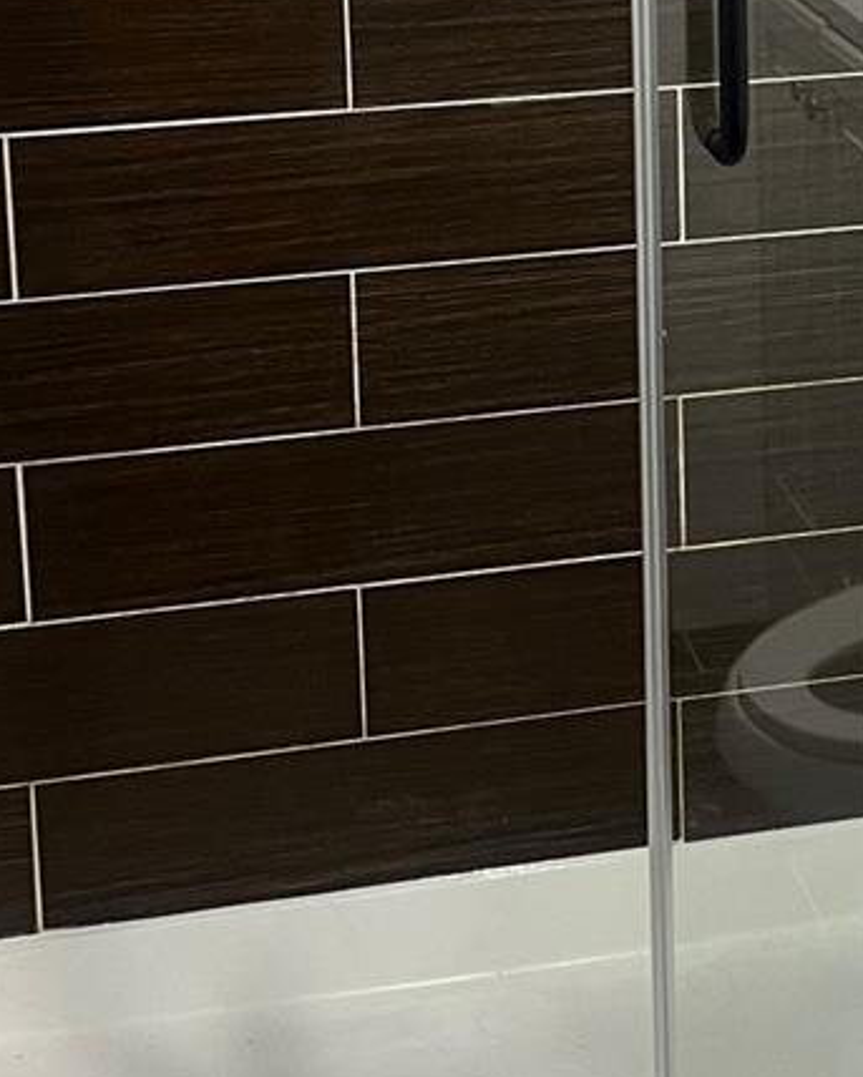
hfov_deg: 16.6
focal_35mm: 91
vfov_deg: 20.3
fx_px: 2902
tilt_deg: -9.8
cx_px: 833
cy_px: -35
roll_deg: +0.4
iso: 125
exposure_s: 1/60
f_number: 1.5
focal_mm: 5.7
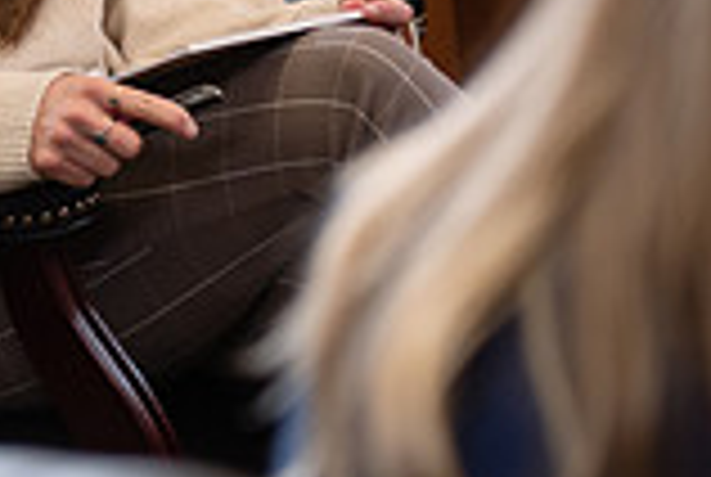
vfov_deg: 6.0
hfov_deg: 9.0
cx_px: 184
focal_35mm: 227
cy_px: -173
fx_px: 4492
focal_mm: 62
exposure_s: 1/160
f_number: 3.2
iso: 800
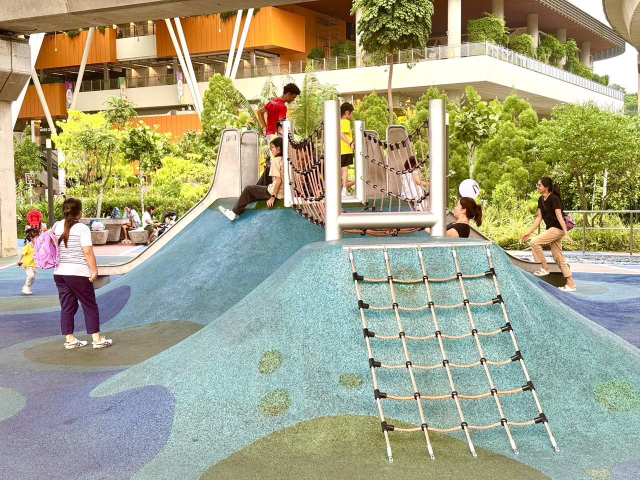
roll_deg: +0.3
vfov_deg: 30.3
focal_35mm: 48
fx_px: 887
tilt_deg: -3.4
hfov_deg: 39.7
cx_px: 320
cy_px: 240
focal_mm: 6.76
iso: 80
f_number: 1.78
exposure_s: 1/121
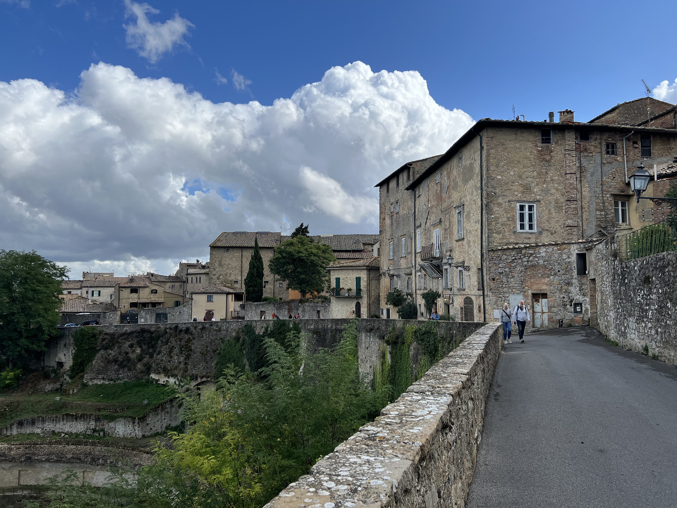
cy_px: 254
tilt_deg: +4.4
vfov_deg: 53.1
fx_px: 508
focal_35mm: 26
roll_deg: +0.1
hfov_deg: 67.3
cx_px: 338
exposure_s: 1/5319
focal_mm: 5.7
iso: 50
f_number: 1.5
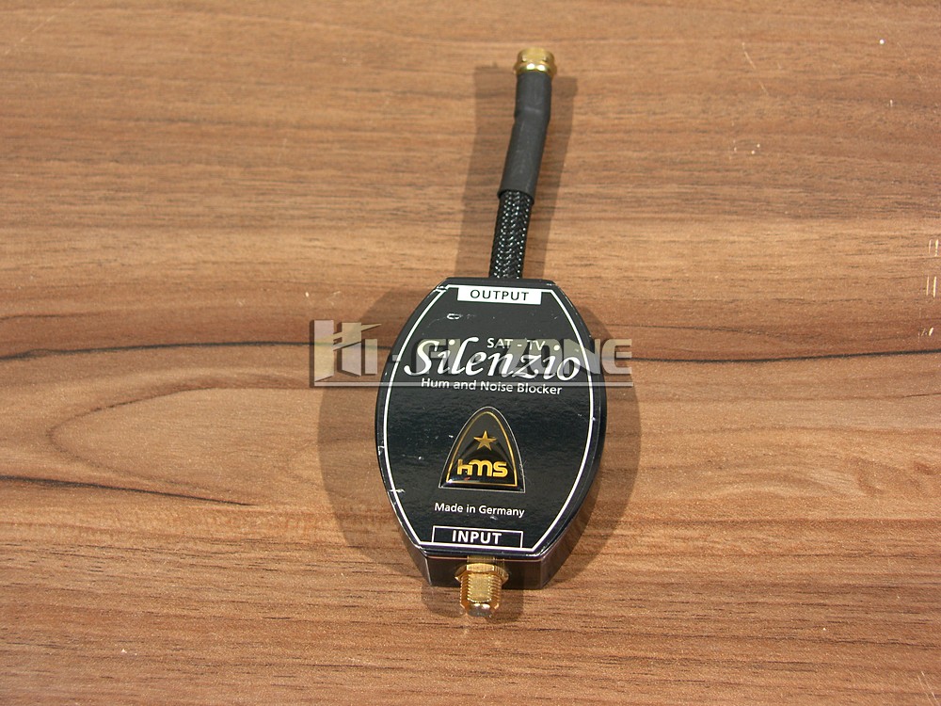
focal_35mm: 55
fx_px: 1495
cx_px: 470
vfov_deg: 26.6
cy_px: 353
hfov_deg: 34.9
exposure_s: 1/60
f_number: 2.8
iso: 50
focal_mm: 14.2
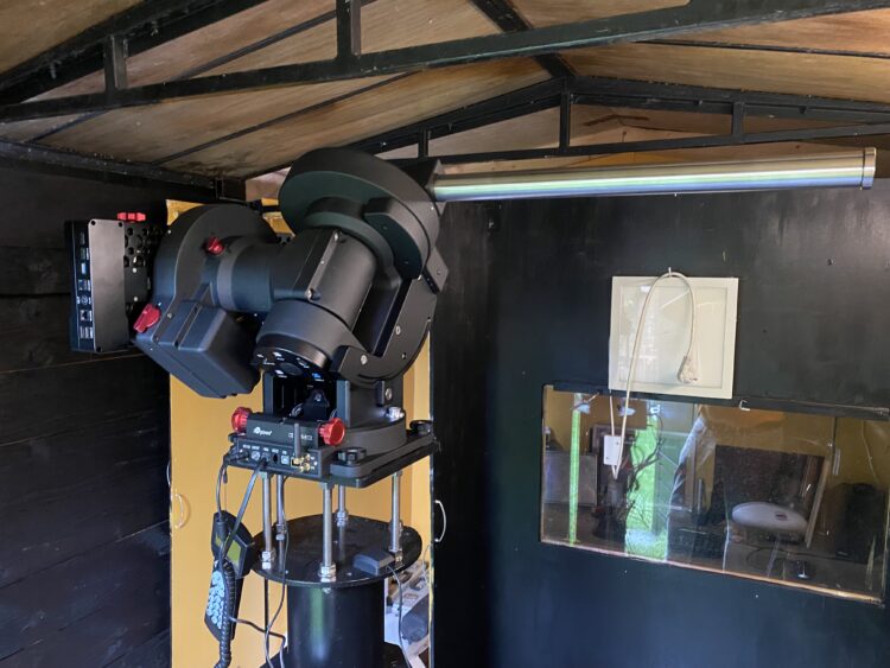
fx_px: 669
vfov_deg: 53.1
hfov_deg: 67.3
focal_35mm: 26
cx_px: 445
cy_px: 334
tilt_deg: -5.6
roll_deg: -1.3
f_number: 1.8
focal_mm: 4.25
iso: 640
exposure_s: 1/25
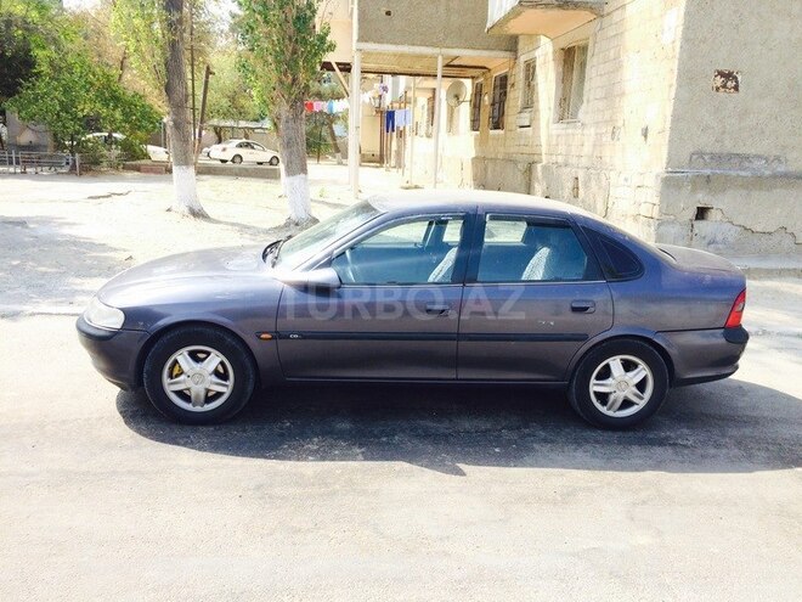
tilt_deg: -14.9
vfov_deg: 48.2
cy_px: 301
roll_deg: -1.3
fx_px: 672
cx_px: 401
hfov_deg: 61.7
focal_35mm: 29
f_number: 2.2
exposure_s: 1/547
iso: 32
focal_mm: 4.15
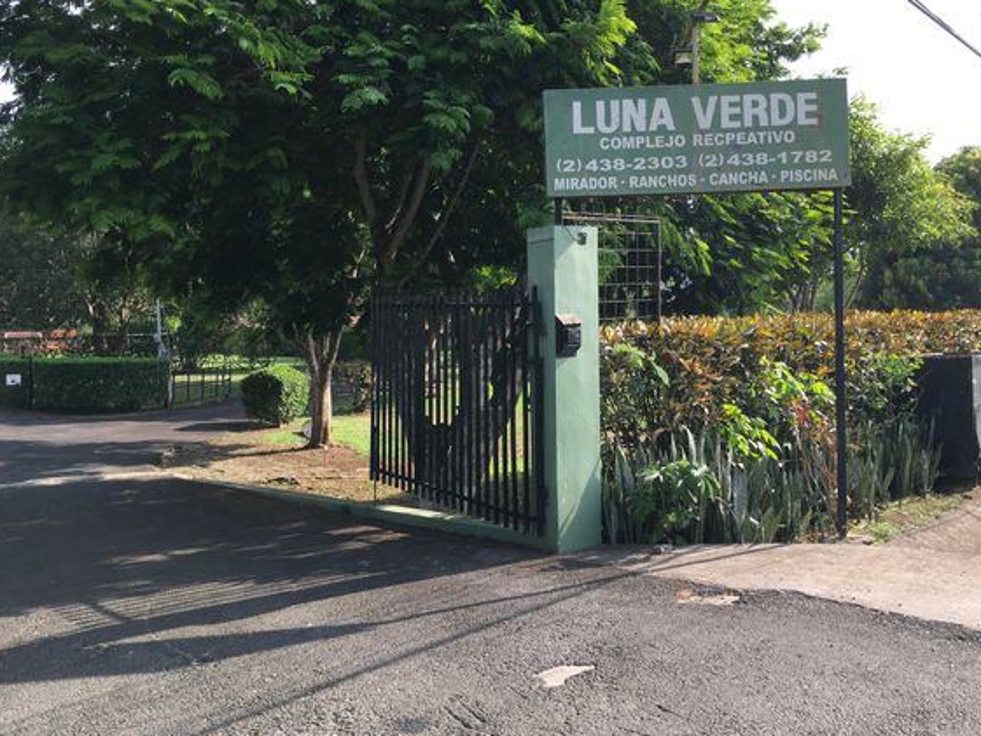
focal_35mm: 31
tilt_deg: -2.2
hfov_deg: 58.3
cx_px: 491
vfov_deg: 45.4
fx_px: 879
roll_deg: +4.0
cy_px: 350
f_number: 2.2
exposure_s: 1/452
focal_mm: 4.15
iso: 25
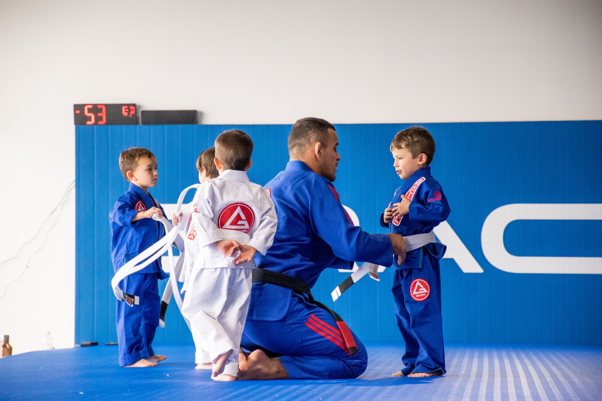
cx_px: 301
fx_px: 2809
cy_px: 200
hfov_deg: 12.2
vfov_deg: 8.2
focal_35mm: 168
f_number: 5.6
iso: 3200
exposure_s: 1/400
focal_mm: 112
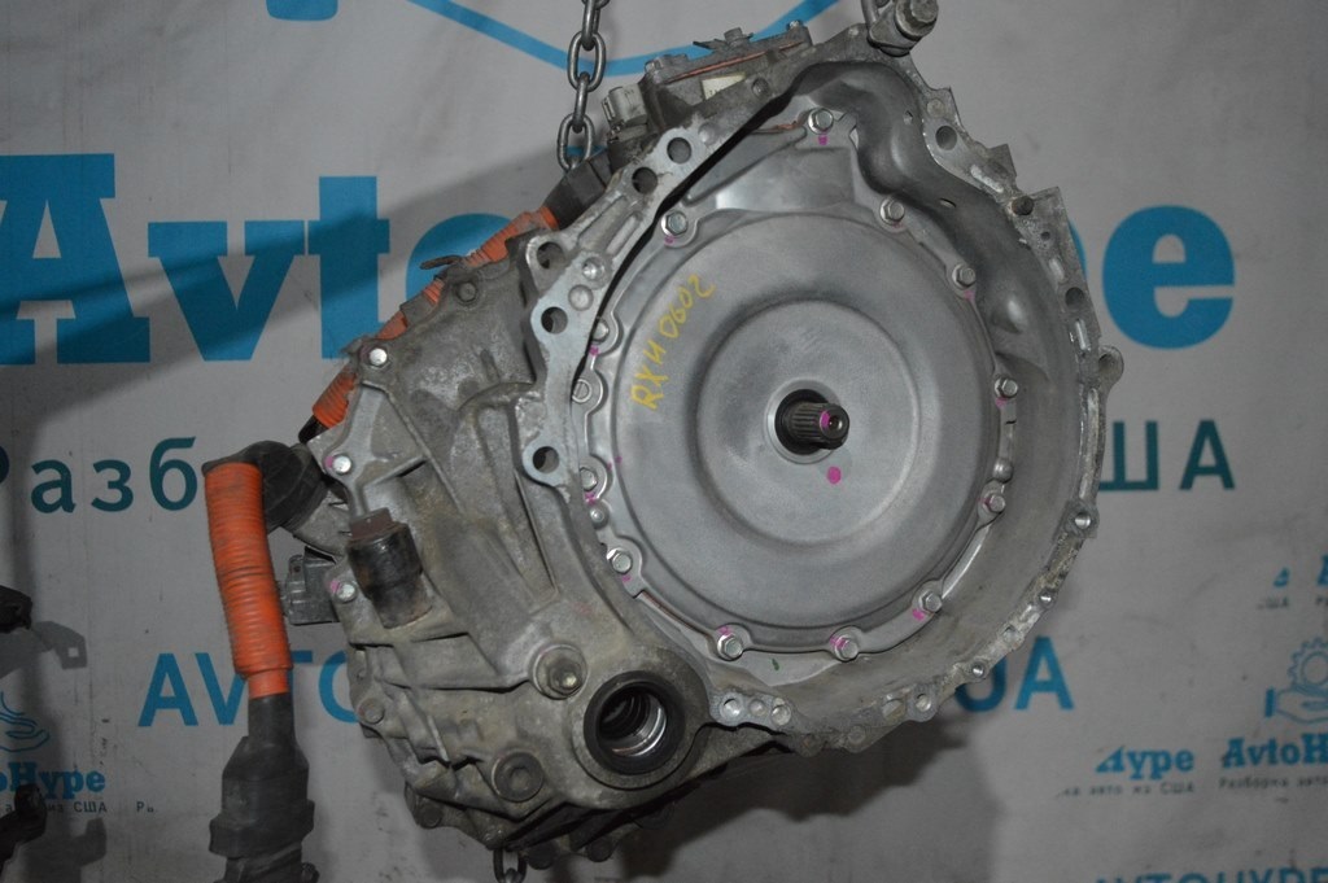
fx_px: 1216
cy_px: 442
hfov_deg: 57.3
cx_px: 664
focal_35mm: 33
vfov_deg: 39.9
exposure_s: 1/60
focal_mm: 22
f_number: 3.8
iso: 3200
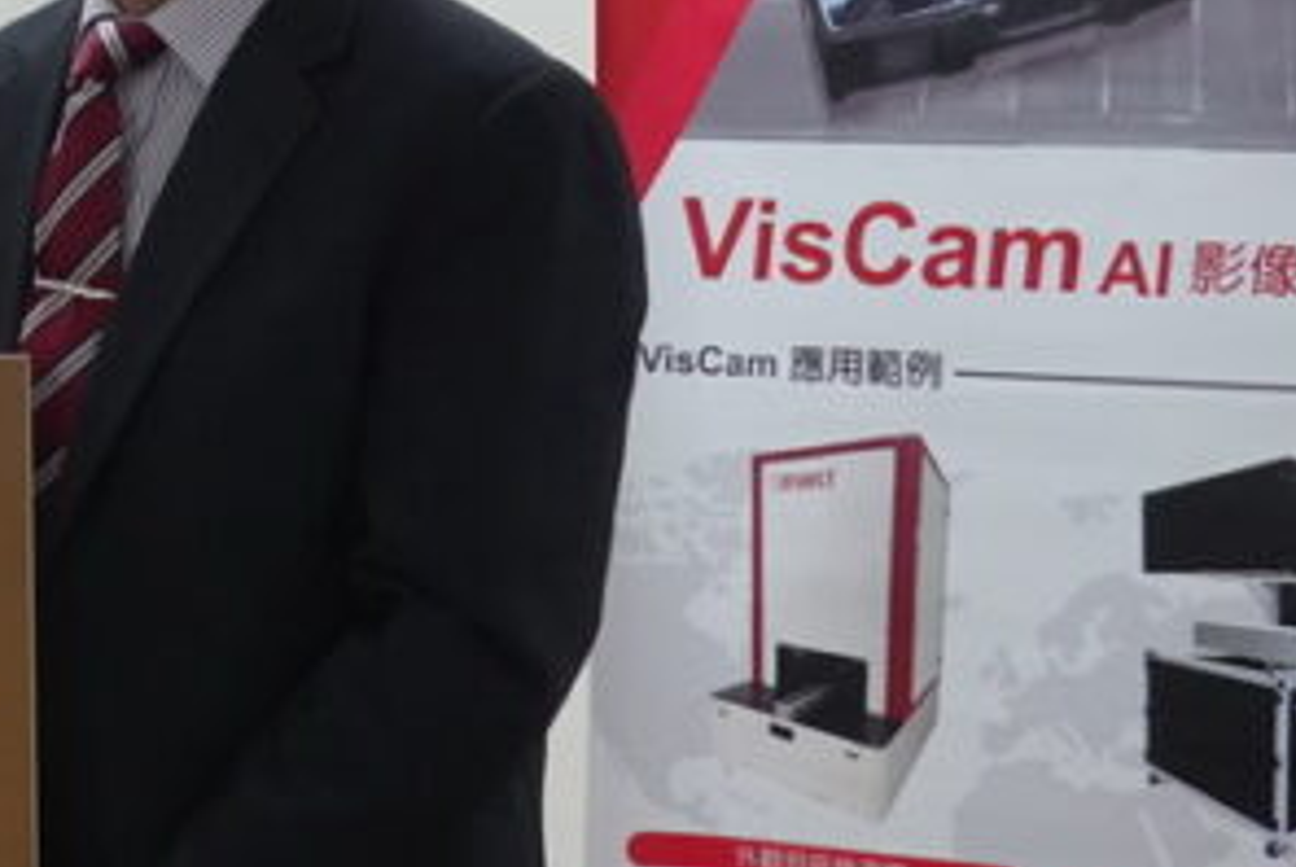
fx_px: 4360
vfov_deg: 11.3
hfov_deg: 16.3
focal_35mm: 121
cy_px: 155
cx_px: -193
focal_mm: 13.03
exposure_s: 1/80
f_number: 3.5
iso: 1000
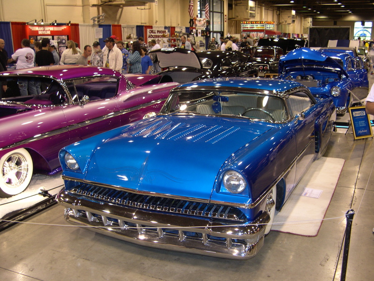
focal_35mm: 38
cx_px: 187
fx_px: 411
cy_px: 140
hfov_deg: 49.0
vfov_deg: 37.7
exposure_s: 1/30
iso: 113
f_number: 2.8
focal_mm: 8
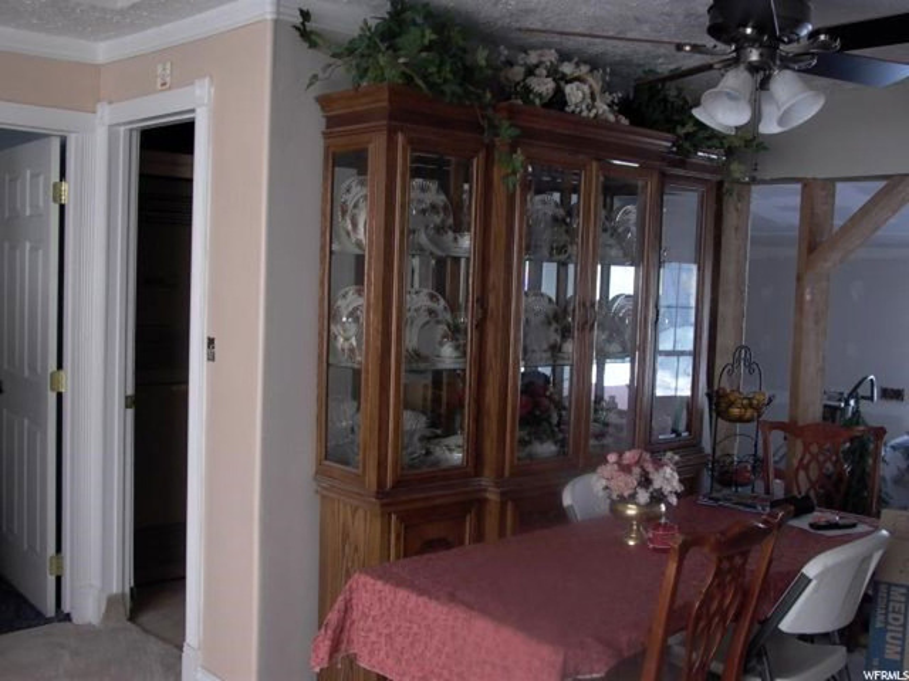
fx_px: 998
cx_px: 454
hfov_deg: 49.0
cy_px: 340
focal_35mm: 38
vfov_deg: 37.7
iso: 100
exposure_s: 1/119
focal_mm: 8.19
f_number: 2.13
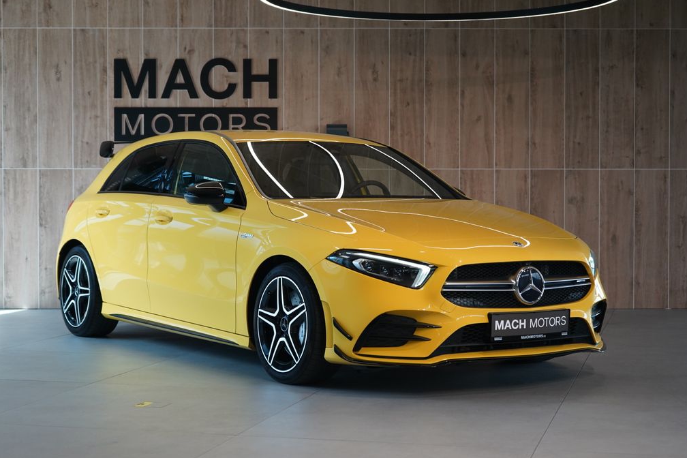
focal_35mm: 65
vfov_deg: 20.9
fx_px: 1240
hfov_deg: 31.0
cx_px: 347
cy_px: 229
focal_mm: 64
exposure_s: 1/160
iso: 1600
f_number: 5.6
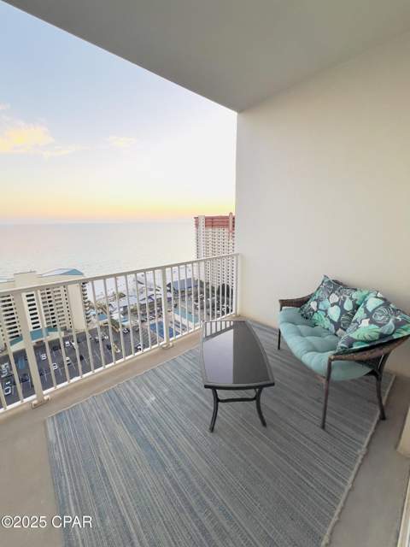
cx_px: 205
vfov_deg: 106.2
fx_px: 205
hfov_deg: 89.9
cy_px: 274
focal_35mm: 13
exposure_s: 1/99
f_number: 1.8
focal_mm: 1.57
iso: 40
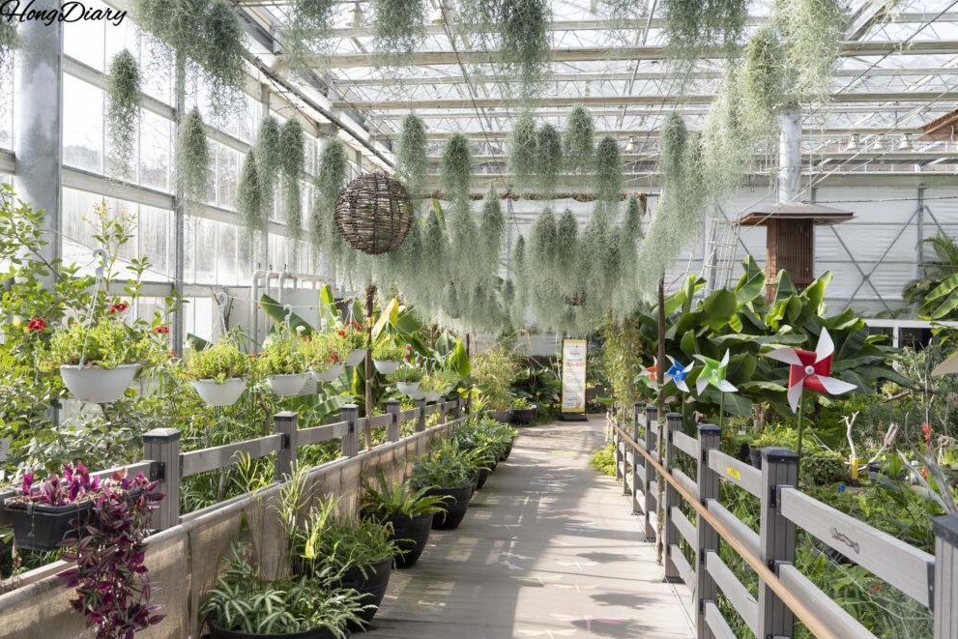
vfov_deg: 42.3
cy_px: 313
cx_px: 470
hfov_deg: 60.3
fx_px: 825
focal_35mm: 31
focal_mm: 30
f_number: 6.3
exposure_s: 1/100
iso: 100
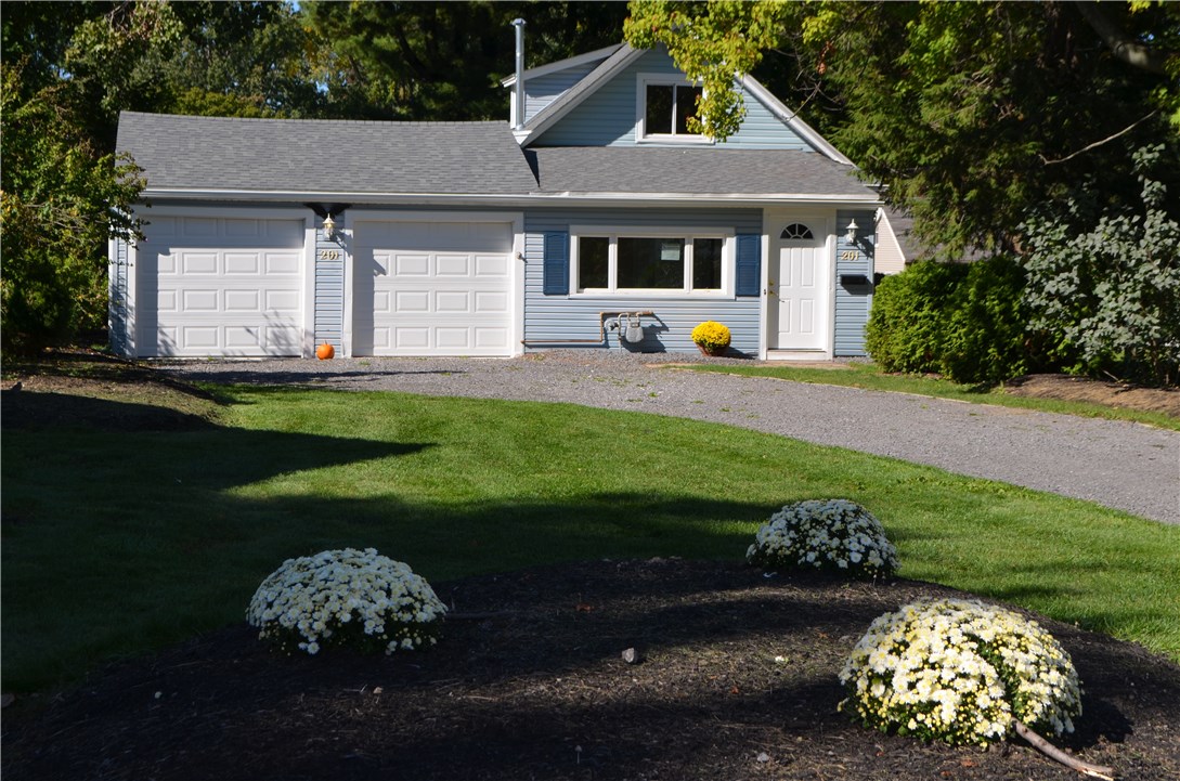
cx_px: 590
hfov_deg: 33.5
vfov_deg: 22.5
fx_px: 1962
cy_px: 390
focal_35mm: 60
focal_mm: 40
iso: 100
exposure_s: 1/200
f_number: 10
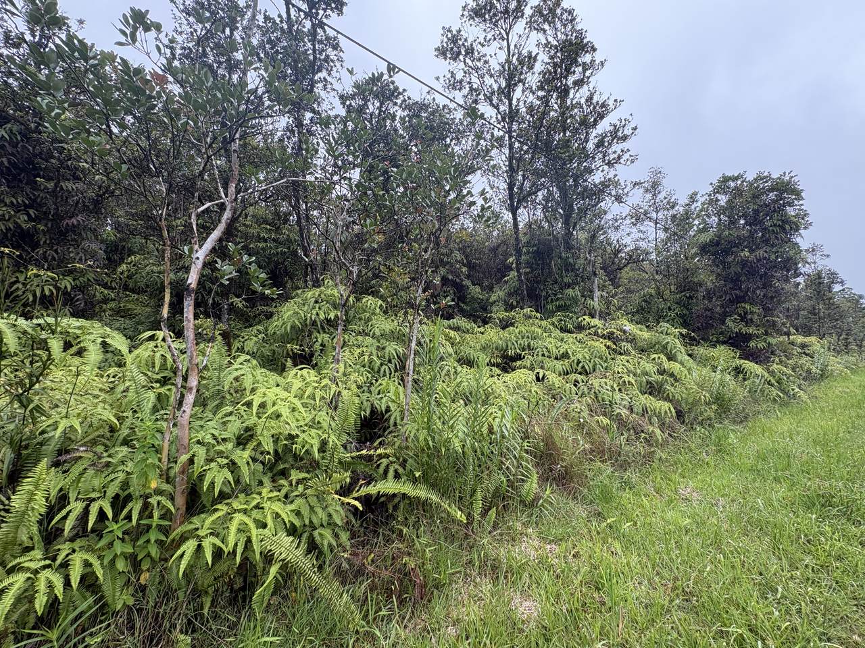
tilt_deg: +7.2
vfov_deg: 85.7
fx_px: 350
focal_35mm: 14
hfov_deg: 102.1
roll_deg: +1.6
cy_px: 324
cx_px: 432
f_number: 2.2
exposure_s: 1/412
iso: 64
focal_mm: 2.22
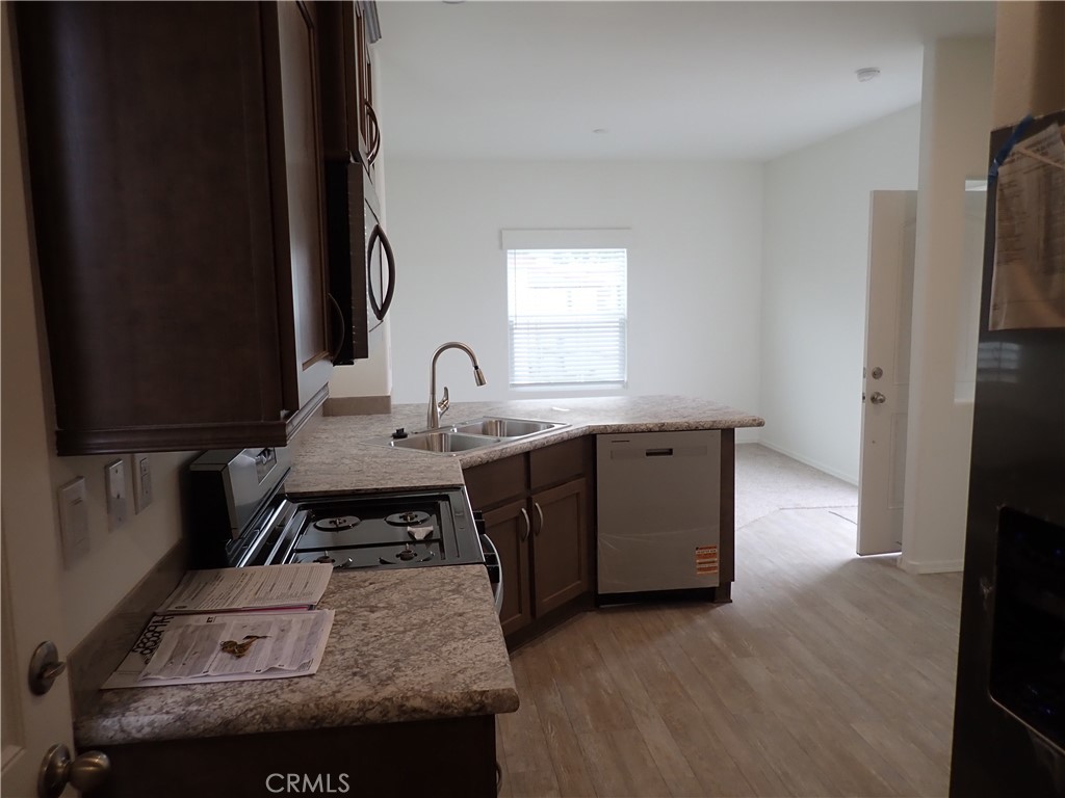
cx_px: 532
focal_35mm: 25
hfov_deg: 69.4
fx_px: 769
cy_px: 399
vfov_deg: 54.9
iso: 125
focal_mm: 4.5
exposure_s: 1/60
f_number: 2
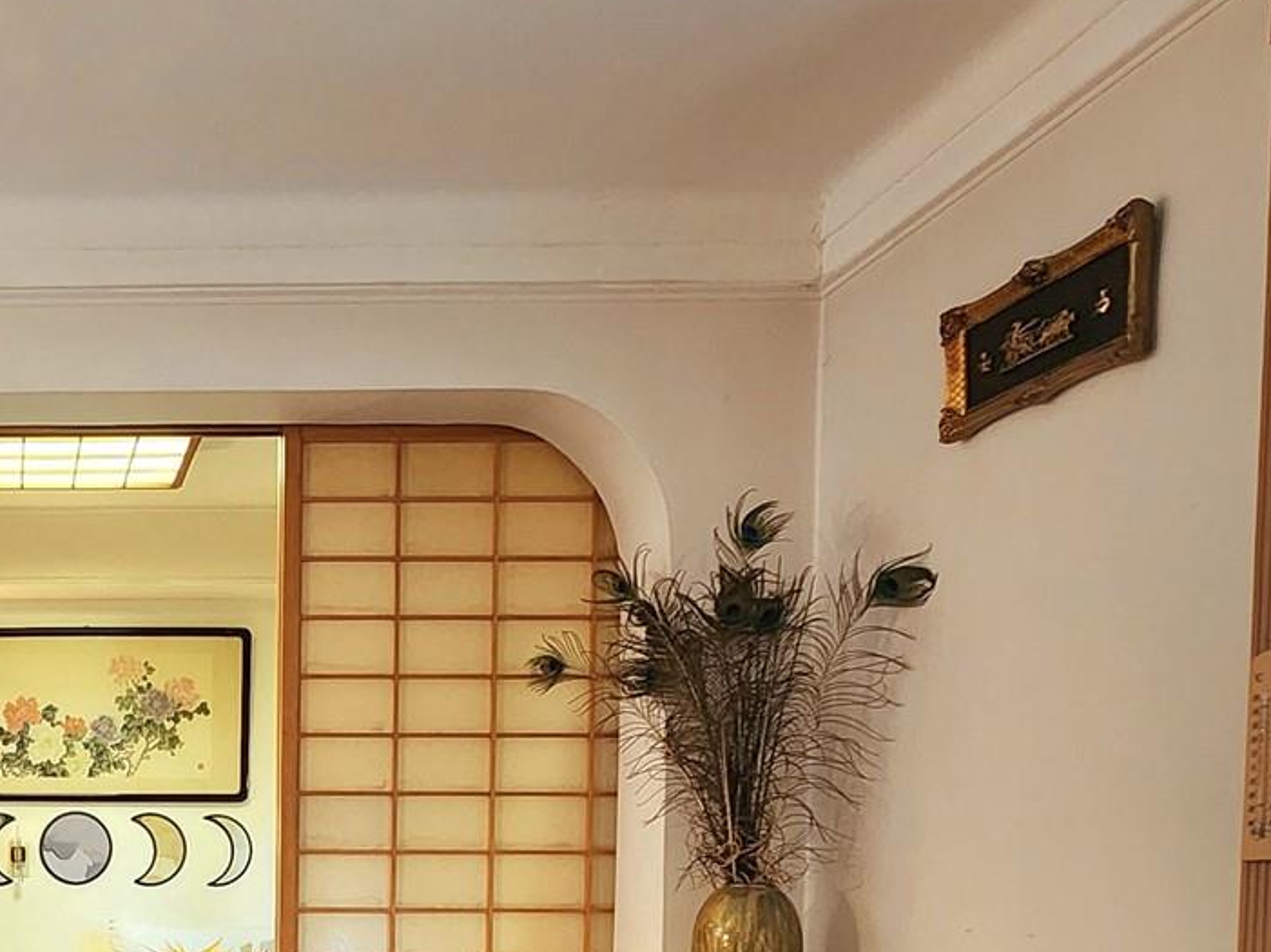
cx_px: -4
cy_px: 990
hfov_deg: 42.3
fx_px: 1395
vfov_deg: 33.8
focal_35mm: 38
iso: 250
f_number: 2.2
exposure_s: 1/60.2
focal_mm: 2.2
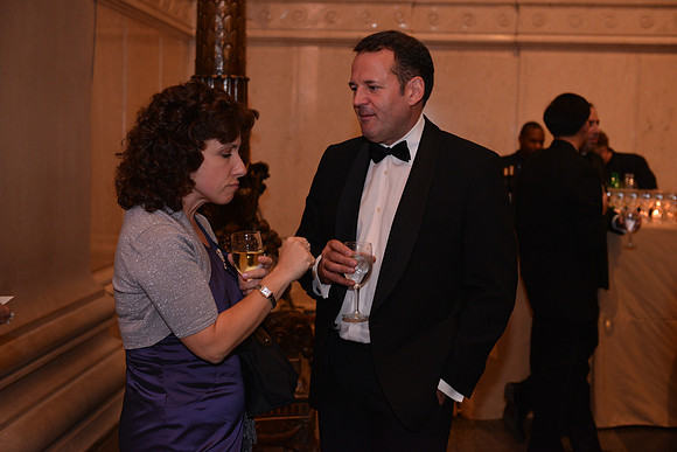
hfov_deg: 41.1
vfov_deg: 28.1
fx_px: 903
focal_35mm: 48
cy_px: 226
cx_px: 338
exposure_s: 1/60
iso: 1250
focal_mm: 48
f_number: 3.5
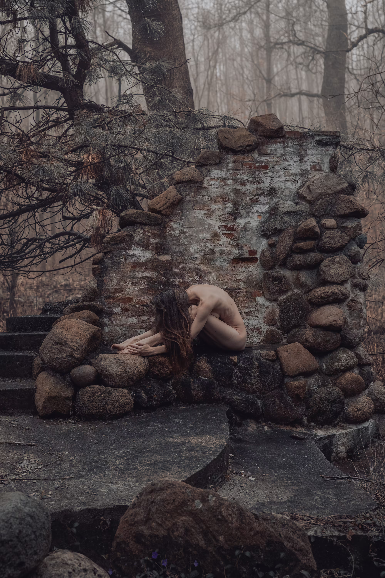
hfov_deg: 38.9
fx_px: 545
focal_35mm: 34
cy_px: 289
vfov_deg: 55.8
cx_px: 192
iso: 100
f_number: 4
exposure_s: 1/125
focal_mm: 34
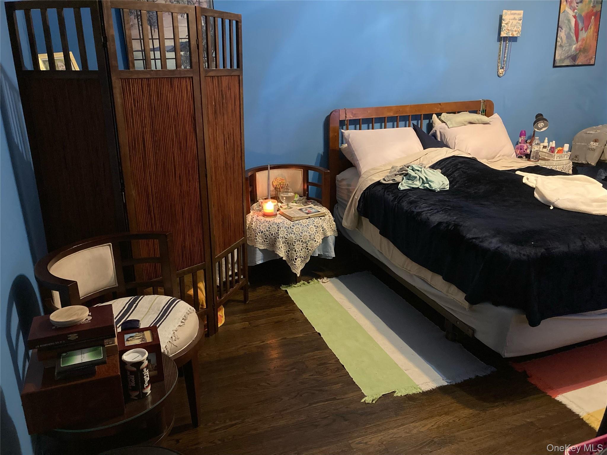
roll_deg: +0.7
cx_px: 304
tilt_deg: -17.6
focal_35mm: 28
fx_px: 491
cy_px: 228
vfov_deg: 49.7
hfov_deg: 63.4
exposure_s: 1/24
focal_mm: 3.99
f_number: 1.8
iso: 640
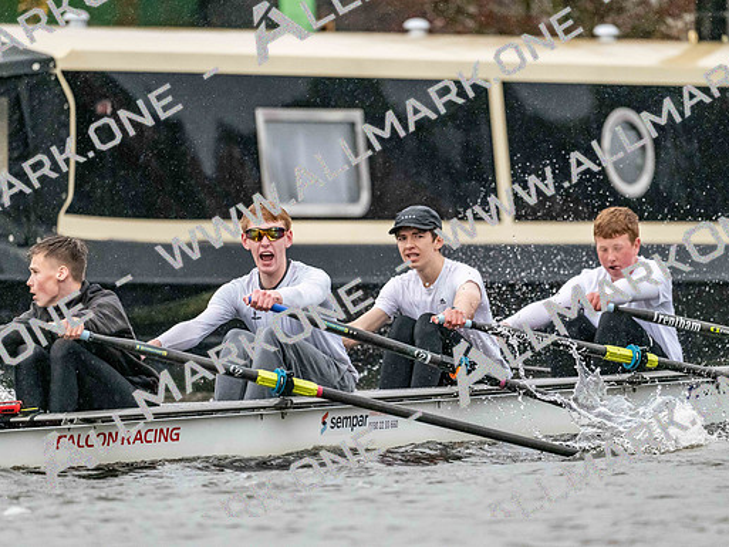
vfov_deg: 3.4
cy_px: 274
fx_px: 9163
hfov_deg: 4.6
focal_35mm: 435
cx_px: 331
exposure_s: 1/2000
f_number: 4.5
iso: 8000
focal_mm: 400
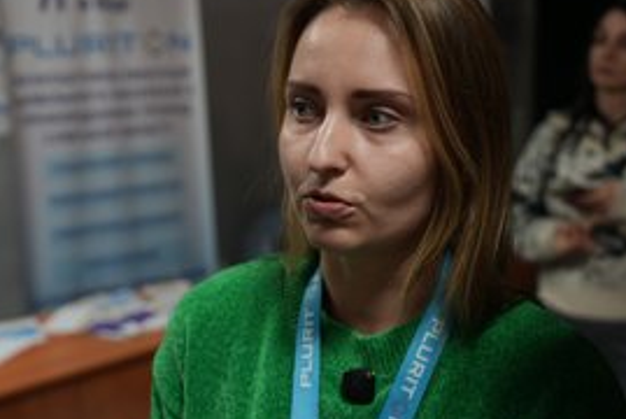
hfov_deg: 38.1
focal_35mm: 52
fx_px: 905
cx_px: 277
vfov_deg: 26.1
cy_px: 201
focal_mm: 35
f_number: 2.8
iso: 250
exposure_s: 1/160
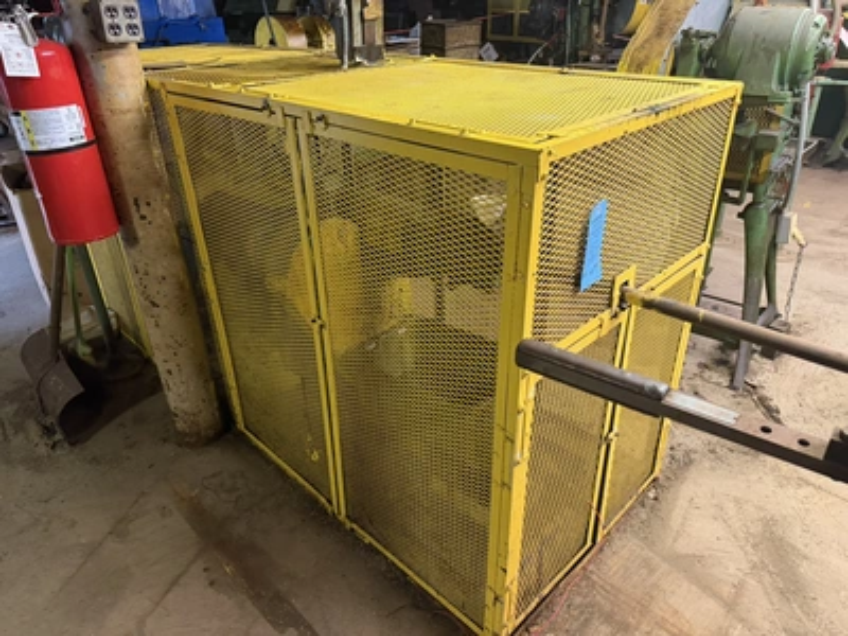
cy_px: 318
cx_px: 424
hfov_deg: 71.6
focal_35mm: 24
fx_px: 588
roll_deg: +0.3
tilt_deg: -27.4
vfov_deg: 56.8
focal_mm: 6.76
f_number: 1.78
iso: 500
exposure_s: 1/60
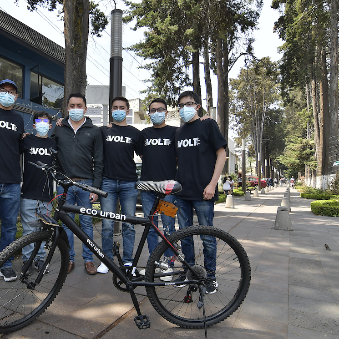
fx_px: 296
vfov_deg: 59.6
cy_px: 172
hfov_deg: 56.1
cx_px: 76
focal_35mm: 27
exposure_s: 1/200
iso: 100
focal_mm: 13
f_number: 5.6
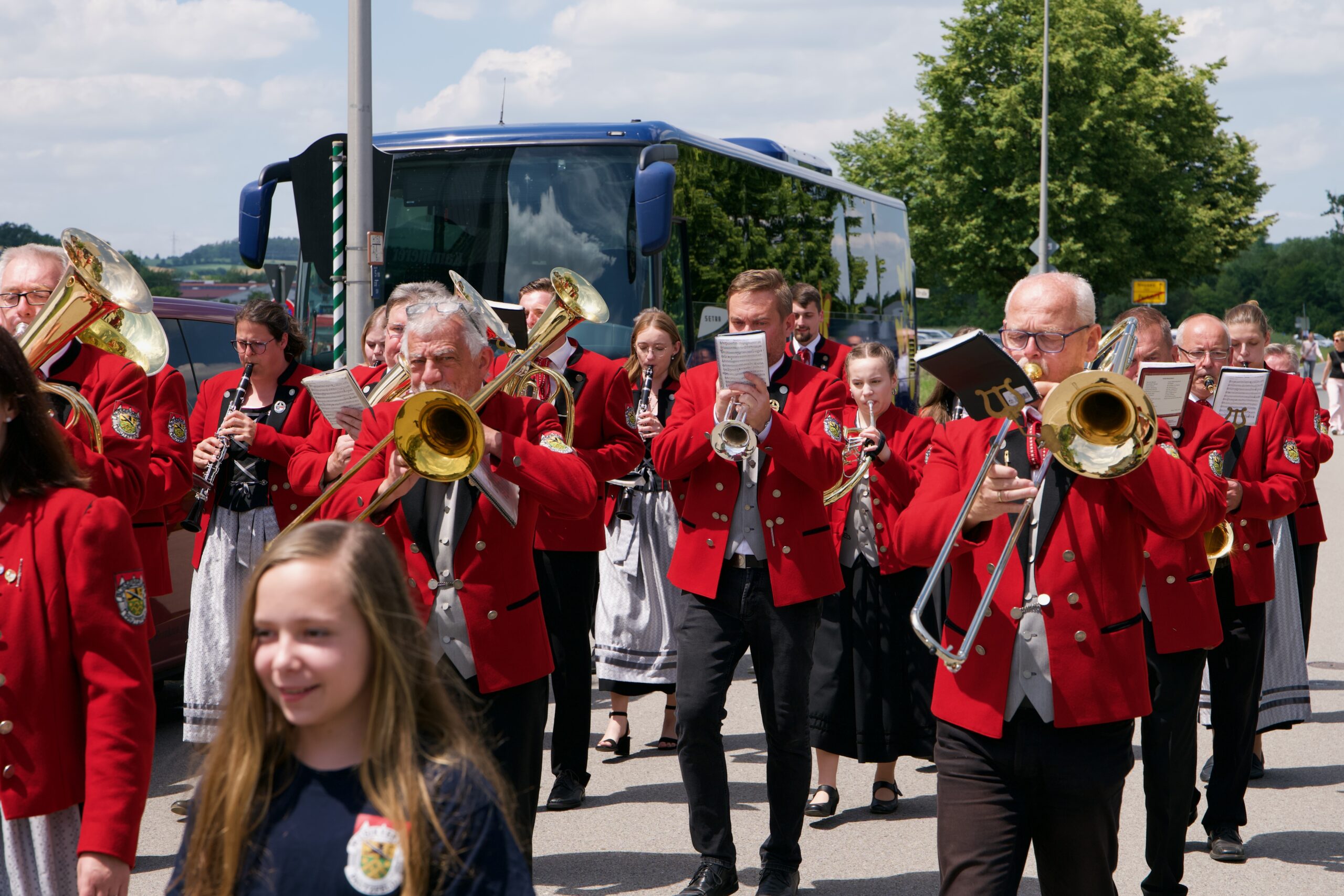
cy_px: 448
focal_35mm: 70
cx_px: 672
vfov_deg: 19.5
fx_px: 2613
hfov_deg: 28.8
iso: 400
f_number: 8
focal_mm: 70
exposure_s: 1/640
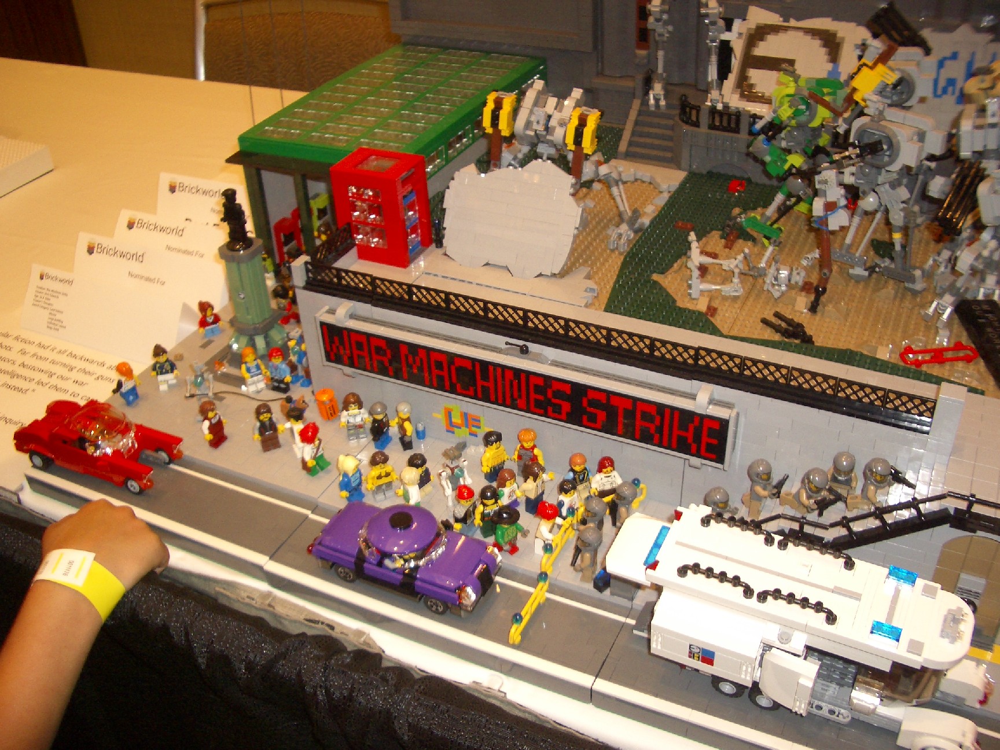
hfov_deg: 52.6
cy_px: 375
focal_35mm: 35
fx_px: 1011
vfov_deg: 40.7
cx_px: 500
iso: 100
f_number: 2.6
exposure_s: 1/60
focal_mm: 5.8
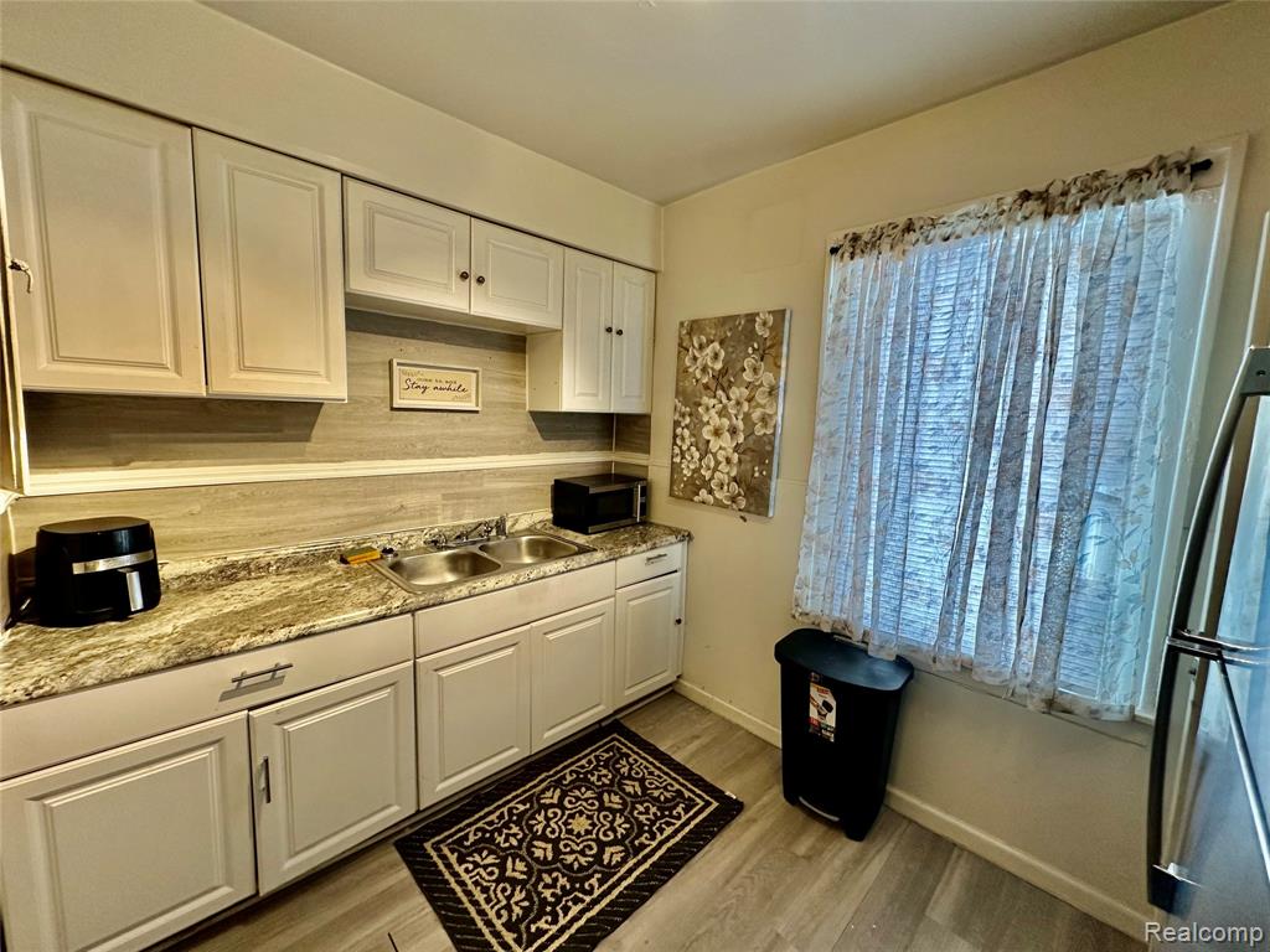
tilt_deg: -7.2
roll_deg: -3.1
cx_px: 635
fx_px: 514
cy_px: 476
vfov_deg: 85.7
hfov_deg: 102.1
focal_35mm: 14
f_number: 2.2
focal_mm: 2.22
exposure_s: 1/120
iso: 160
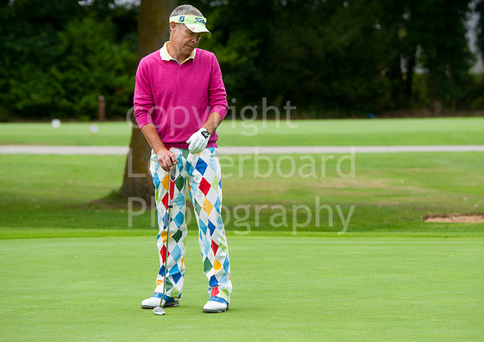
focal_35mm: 197
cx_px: 259
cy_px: 170
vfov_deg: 7.3
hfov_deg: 10.2
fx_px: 2699
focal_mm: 160
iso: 400
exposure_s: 1/1000
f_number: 5
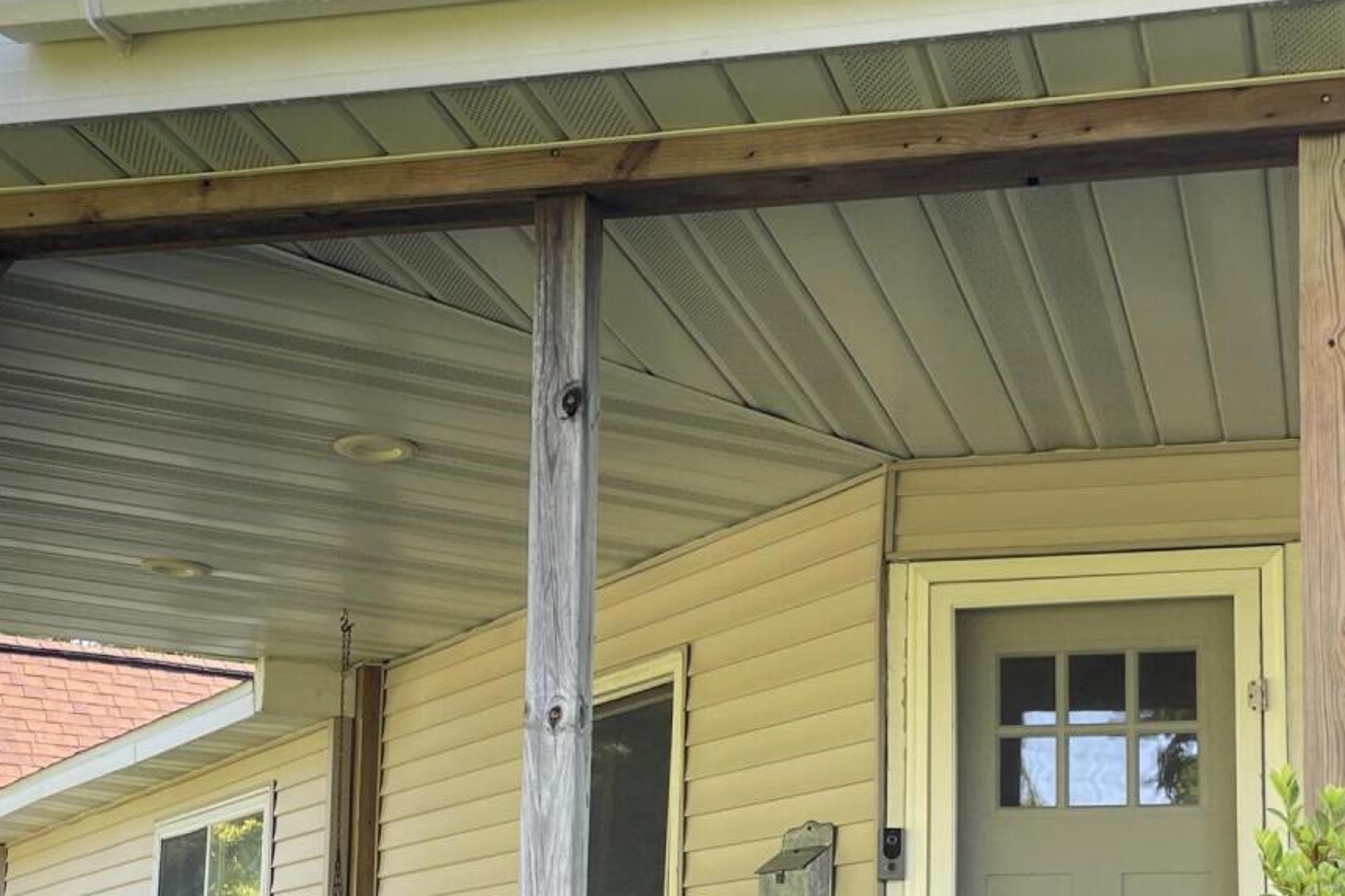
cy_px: 783
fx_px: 2354
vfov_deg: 21.2
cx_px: 751
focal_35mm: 63
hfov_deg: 31.9
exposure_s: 1/177
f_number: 1.6
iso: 32
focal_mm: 4.2
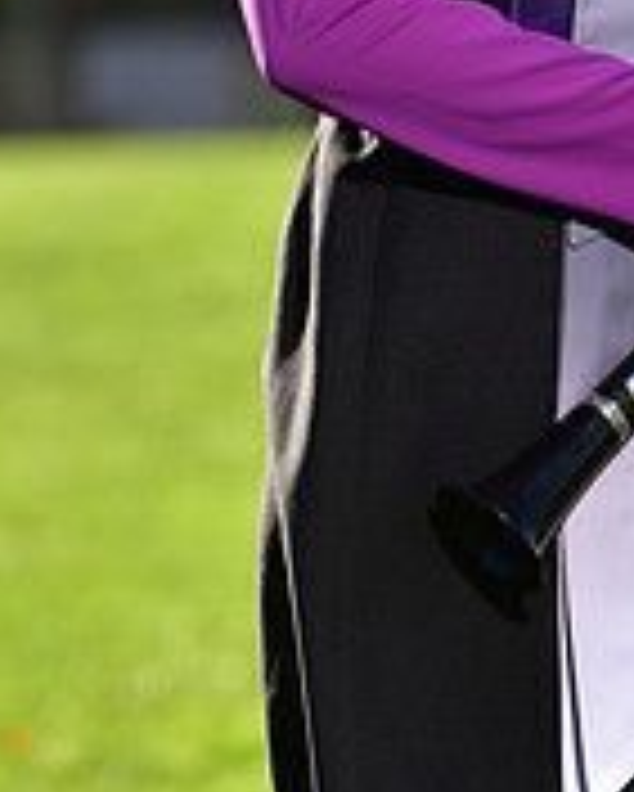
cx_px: 614
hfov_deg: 2.5
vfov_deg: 3.1
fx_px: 14506
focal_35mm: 619
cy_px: -306
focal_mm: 200
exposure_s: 1/250
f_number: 5.6
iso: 80
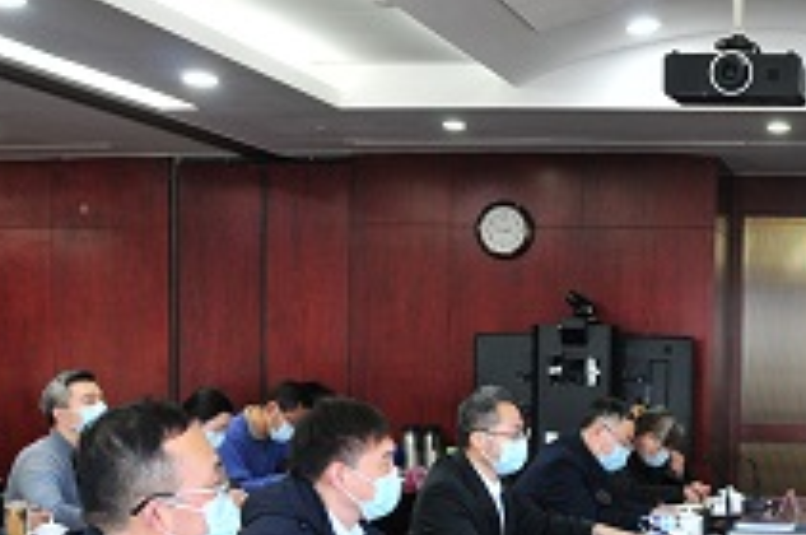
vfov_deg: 20.7
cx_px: 833
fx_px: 1431
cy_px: 478
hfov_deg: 29.1
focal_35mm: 64
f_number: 7.1
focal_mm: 18
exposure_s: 1/30
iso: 720
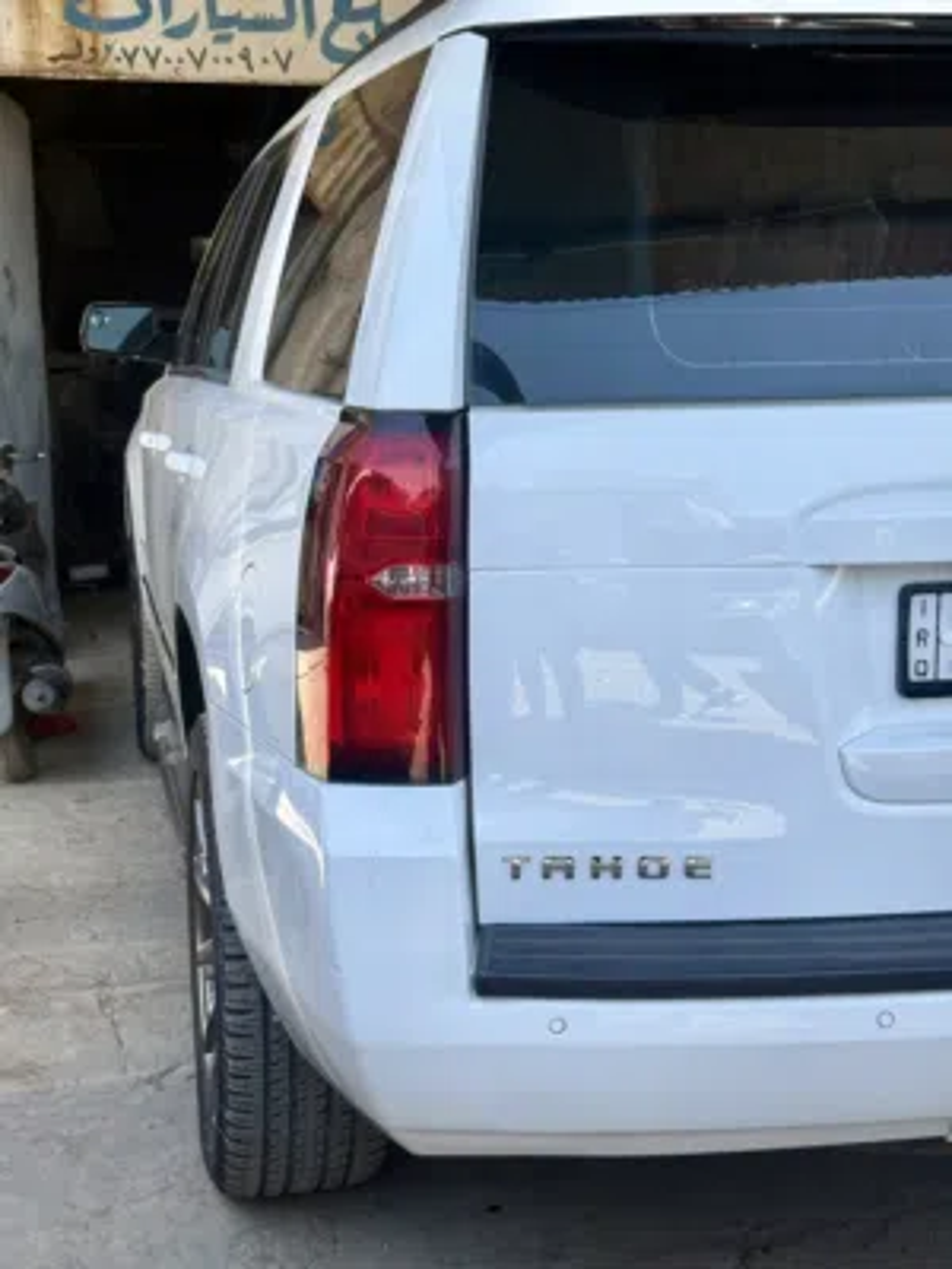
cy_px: 634
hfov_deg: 30.3
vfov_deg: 39.7
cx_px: 476
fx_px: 1760
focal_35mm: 48
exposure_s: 1/1055
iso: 64
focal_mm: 6.76
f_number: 1.78
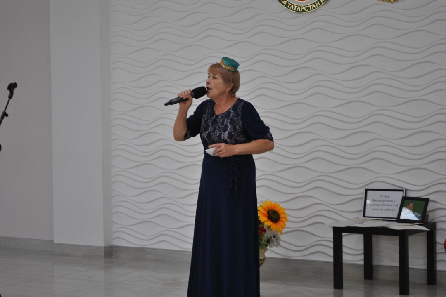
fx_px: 1022
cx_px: 223
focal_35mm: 82
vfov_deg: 16.6
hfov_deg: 24.6
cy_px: 148
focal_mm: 55
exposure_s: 1/30
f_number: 5.6
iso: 280
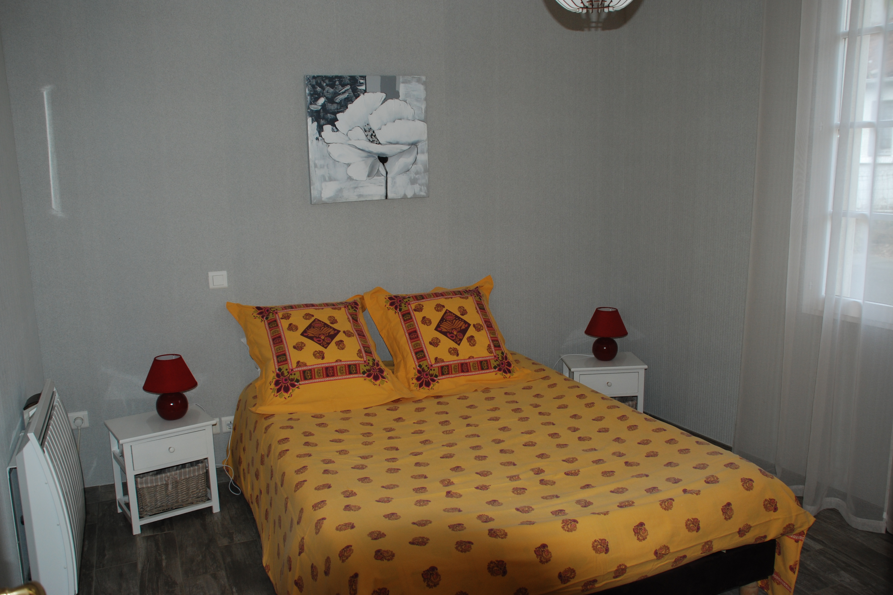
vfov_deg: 42.3
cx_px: 434
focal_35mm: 31
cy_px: 292
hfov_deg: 60.3
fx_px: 769
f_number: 3.8
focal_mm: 20
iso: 200
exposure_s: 1/60
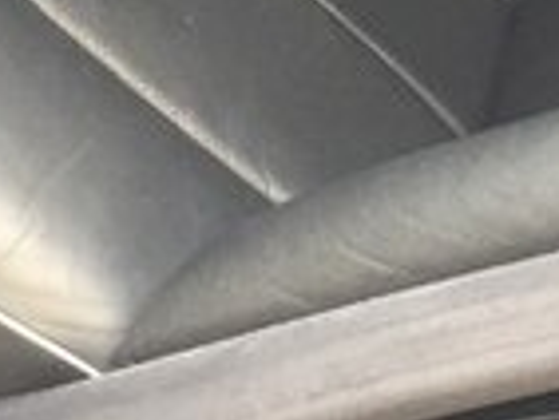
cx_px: 365
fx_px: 2198
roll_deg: -29.5
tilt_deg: -31.0
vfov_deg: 10.2
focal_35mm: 136
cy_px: -370
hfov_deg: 14.5
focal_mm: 4.15
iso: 50
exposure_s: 1/33
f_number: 2.2
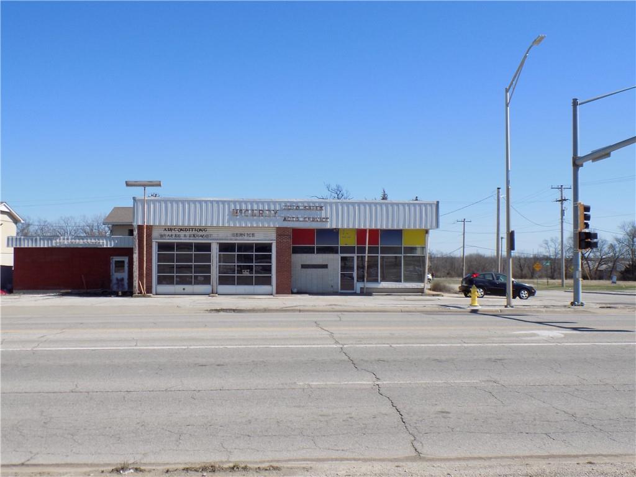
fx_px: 680
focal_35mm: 37
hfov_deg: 50.1
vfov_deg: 38.7
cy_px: 238
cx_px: 318
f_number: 3.5
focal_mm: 6.6
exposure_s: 1/800
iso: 80
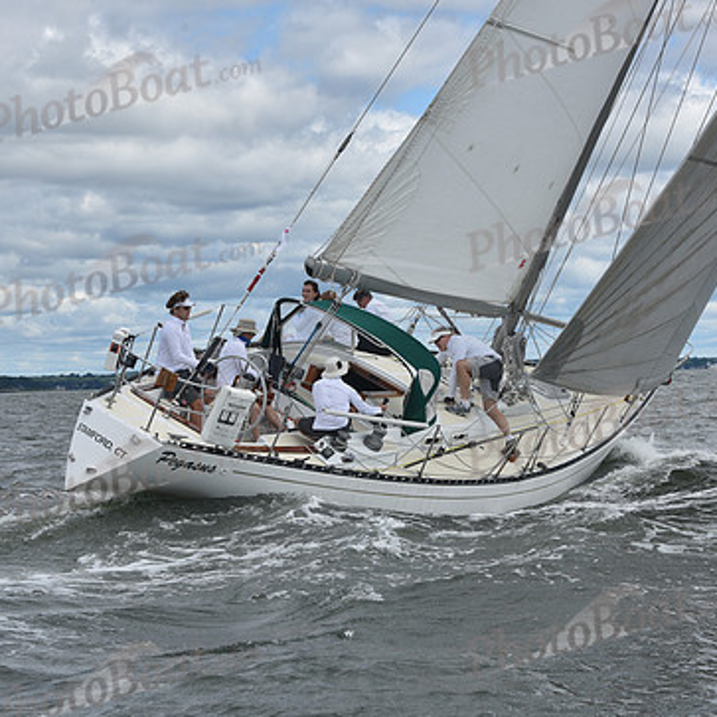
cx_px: 365
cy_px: 351
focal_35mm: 95
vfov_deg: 18.3
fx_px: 2226
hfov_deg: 18.3
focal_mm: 70
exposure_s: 1/800
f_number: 9
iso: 250
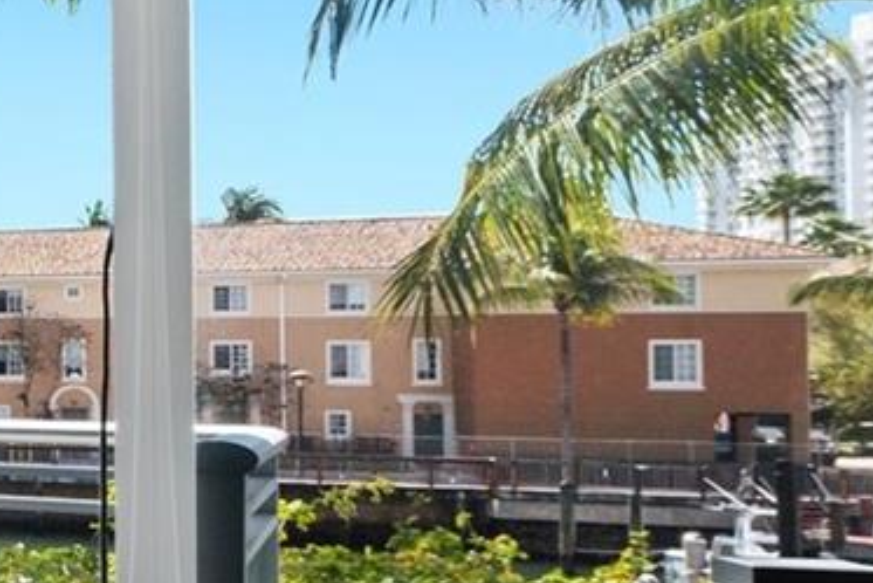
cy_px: 343
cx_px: -971
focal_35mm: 60
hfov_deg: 18.0
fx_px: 1455
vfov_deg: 22.6
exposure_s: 1/13
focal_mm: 14
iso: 280
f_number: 8
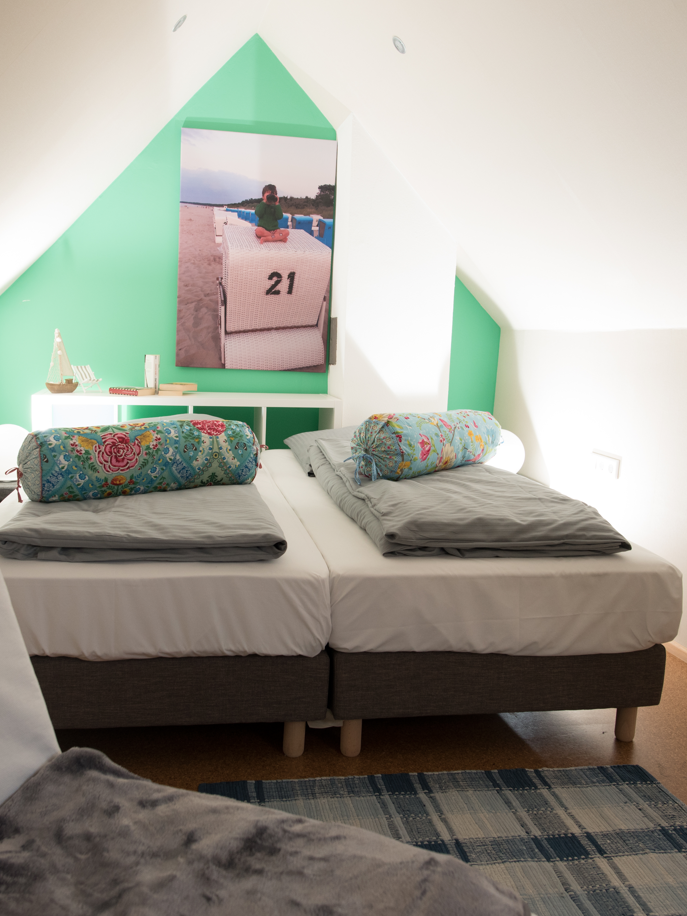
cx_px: 293
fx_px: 767
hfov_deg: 48.1
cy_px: 459
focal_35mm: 29
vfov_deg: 61.7
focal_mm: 20
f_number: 5
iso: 800
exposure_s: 1/160
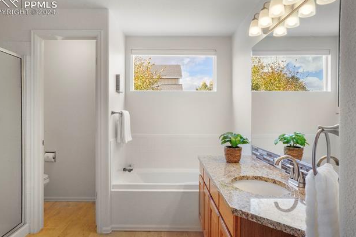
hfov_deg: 76.1
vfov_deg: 55.0
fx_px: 227
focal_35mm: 23
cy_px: 119
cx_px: 170
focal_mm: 22
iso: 500
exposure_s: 1/5
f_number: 22
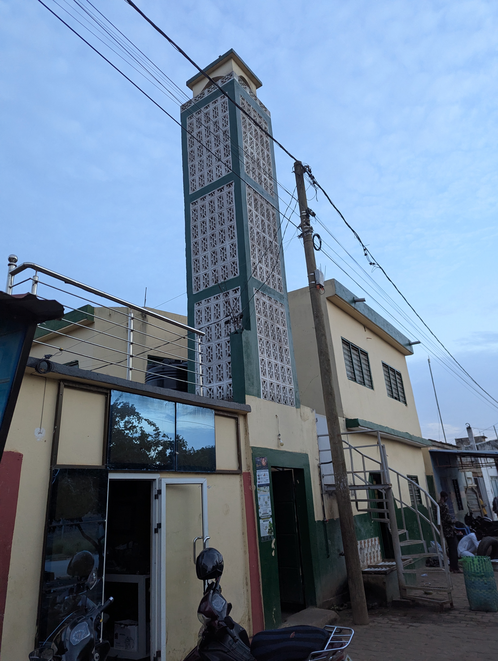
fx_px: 459
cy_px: 330
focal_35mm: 24
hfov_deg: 56.9
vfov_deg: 71.5
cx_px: 249
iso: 566
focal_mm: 6.81
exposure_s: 1/197
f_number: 1.85
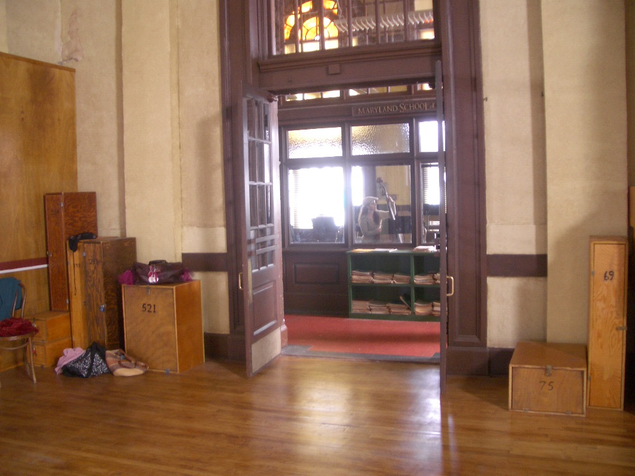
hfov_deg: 52.6
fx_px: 642
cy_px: 238
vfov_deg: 40.7
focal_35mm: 35
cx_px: 318
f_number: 2.6
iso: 100
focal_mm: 5.8
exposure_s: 1/10
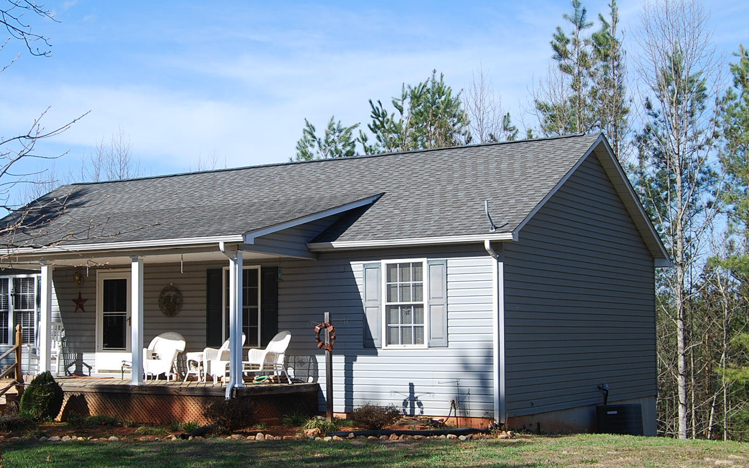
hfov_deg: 36.2
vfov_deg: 23.1
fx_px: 1143
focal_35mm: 56
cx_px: 328
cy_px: 240
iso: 100
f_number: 8
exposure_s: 1/250
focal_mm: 26
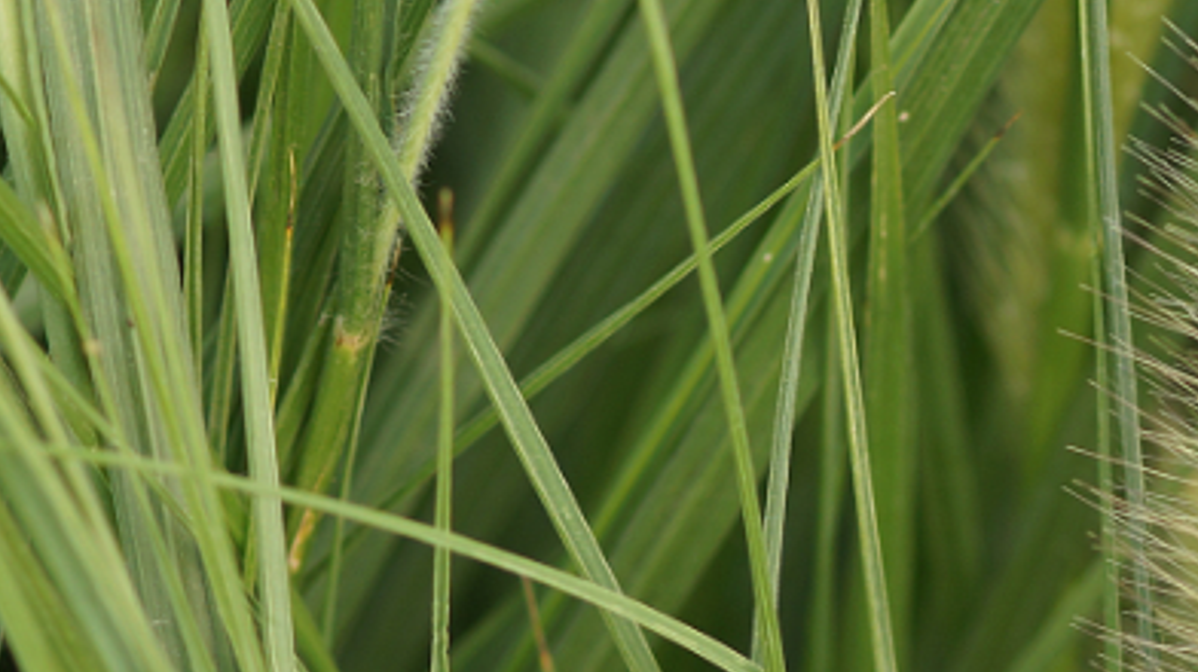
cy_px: 629
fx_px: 15271
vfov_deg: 2.5
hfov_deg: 4.5
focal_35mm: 481
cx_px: 1592
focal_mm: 100
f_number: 3.5
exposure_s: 1/160
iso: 100
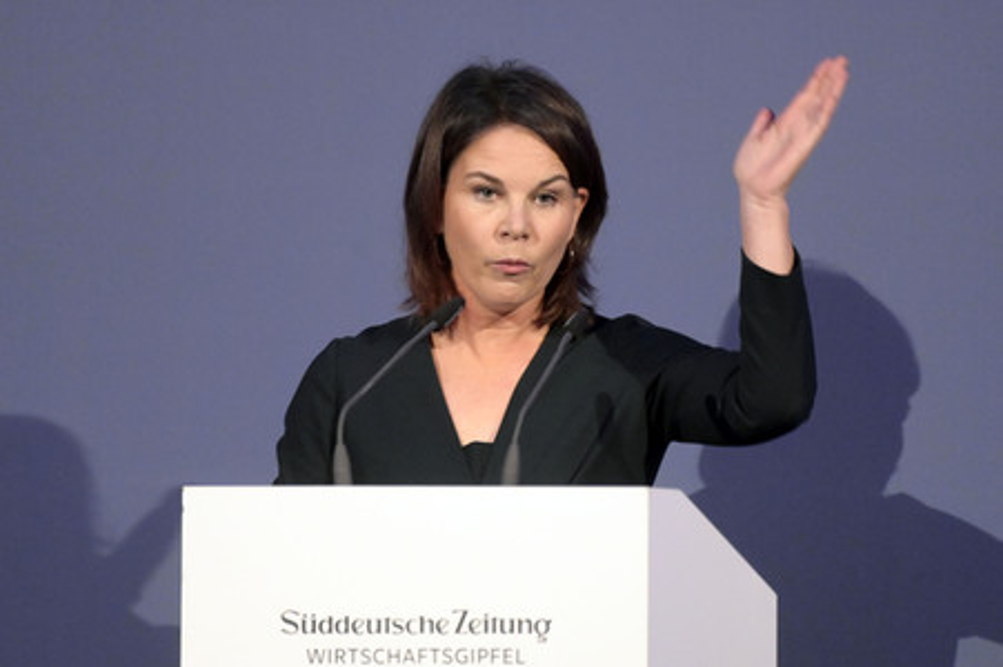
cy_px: 334
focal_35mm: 500
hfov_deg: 4.1
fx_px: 13920
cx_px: 502
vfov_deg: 2.7
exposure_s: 1/320
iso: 12800
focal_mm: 500
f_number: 5.6
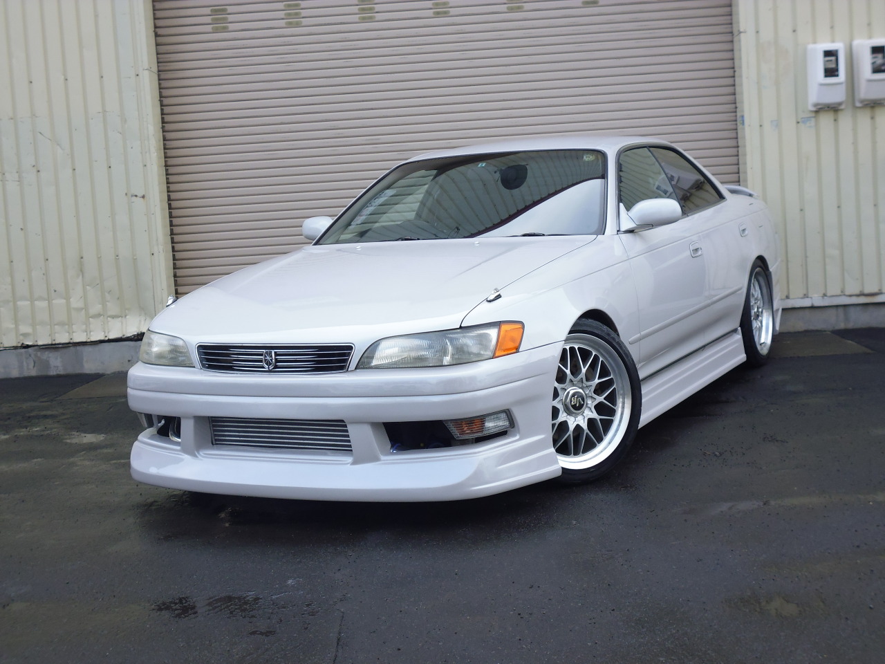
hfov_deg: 36.8
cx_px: 442
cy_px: 332
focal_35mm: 52
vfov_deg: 28.0
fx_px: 1329
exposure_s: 1/125
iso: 100
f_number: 4.1
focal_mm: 9.2
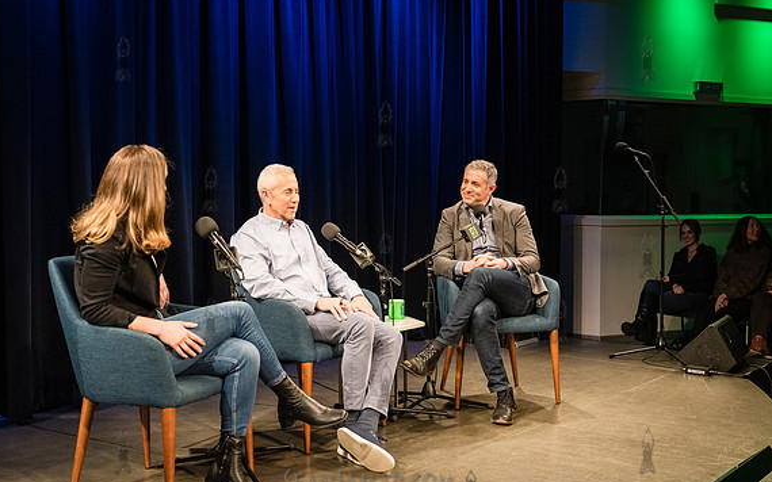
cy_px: 253
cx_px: 399
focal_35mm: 42
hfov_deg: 47.2
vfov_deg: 30.5
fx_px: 883
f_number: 4
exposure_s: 1/320
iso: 3200
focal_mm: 38
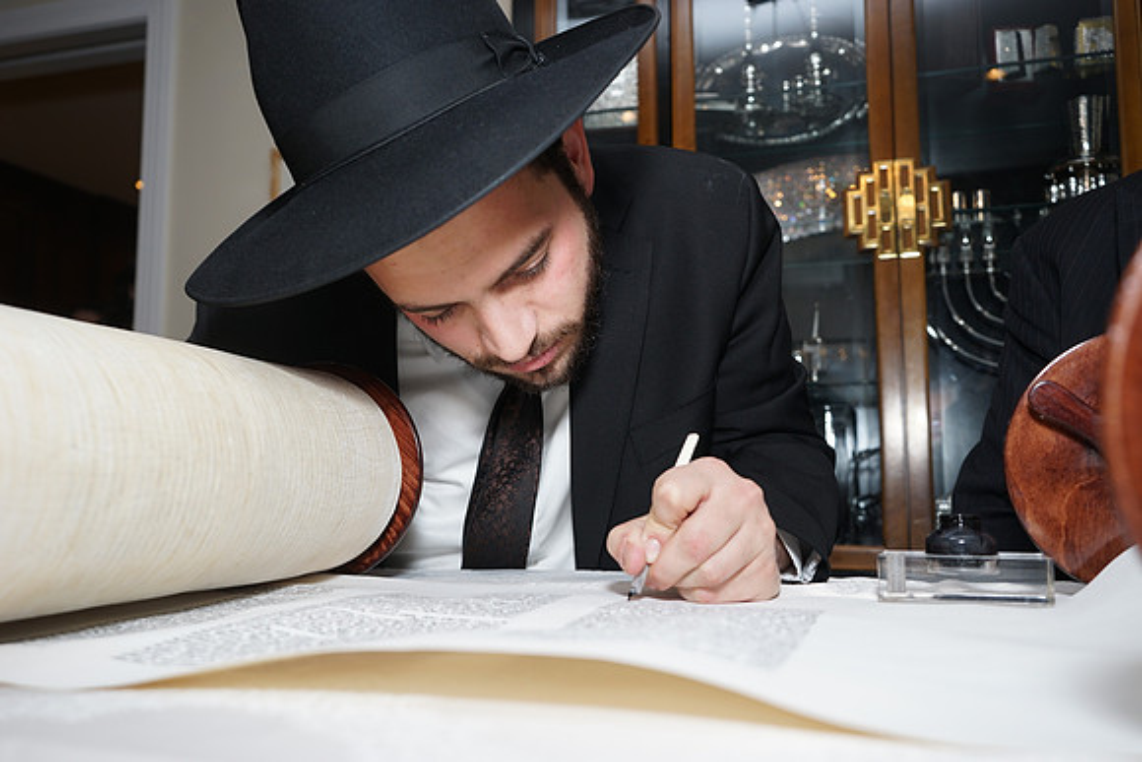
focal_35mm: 31
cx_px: 571
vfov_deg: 42.3
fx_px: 984
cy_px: 381
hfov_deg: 60.3
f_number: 5.6
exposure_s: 1/100
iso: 250
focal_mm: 31
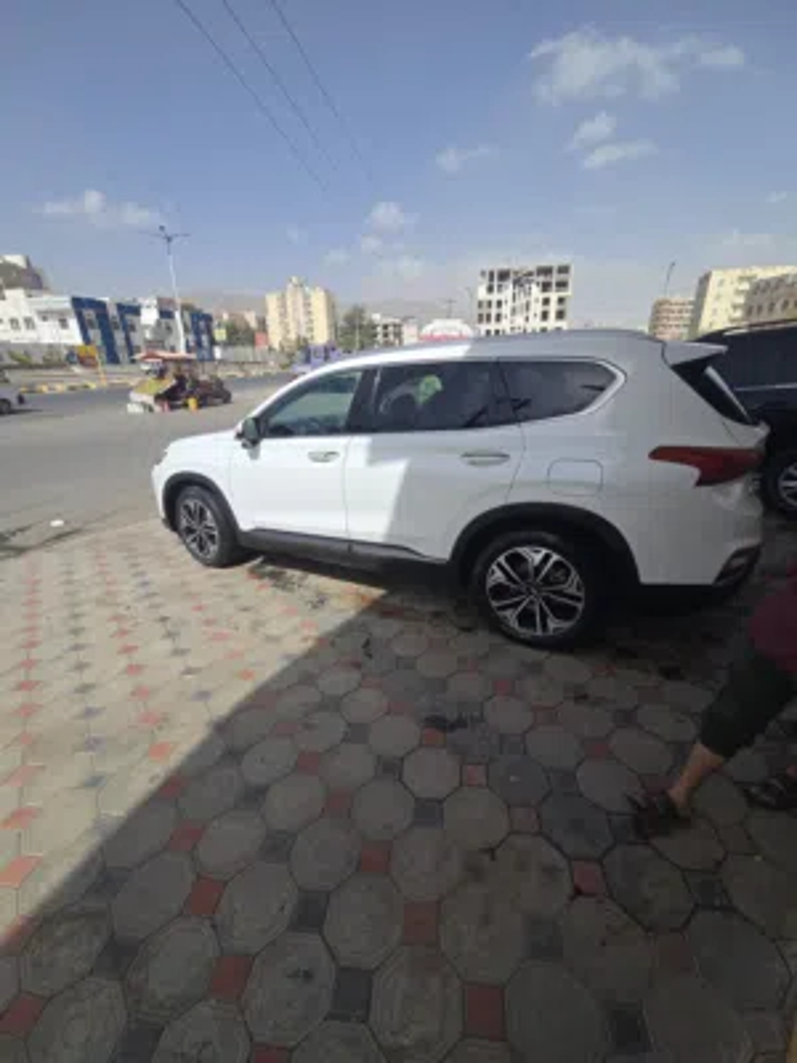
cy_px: 532
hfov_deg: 89.9
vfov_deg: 106.2
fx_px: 399
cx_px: 398
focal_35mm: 13
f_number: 2.2
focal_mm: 2.2
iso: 50
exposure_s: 1/2169
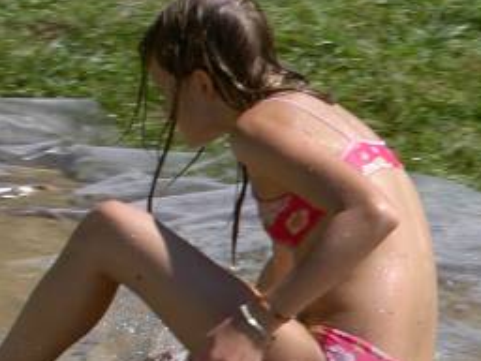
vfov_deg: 5.6
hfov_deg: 7.5
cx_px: 567
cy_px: 335
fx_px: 3654
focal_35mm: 263
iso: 100
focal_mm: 17.4
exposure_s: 1/320
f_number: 6.8
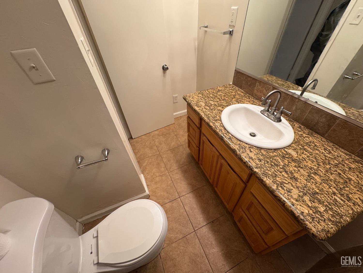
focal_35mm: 14
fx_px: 147
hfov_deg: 102.1
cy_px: 136
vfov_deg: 85.7
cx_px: 182
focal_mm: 2.22
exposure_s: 1/120
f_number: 2.2
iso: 200
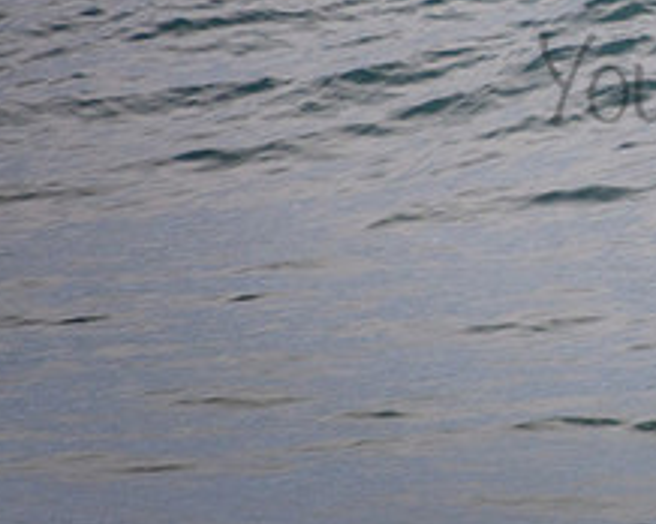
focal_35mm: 1499
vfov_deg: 1.0
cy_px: 53
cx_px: 849
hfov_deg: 1.3
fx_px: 29077
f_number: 5.6
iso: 800
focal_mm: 400
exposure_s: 1/250
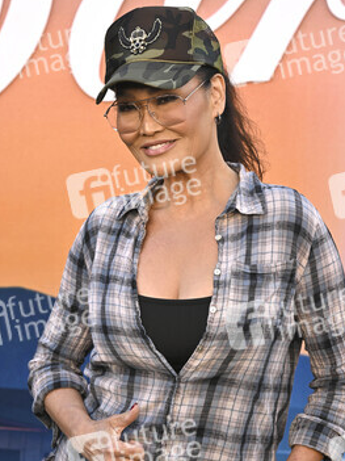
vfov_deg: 15.5
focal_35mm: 127
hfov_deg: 11.7
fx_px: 1689
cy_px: 253
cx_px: 172
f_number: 7.1
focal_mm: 116
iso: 500
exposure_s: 1/320
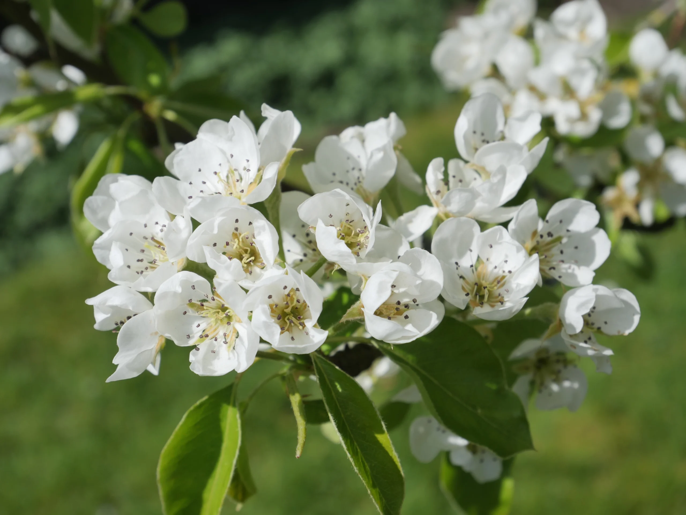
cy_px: 258
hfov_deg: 30.3
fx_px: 1268
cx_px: 343
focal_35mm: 64
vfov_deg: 22.9
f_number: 6.3
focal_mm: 32
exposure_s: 1/1000
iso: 200
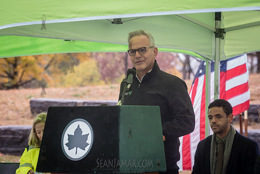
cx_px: 135
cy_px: 87
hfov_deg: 14.2
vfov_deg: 9.5
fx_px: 1047
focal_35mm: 145
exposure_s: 1/250
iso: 640
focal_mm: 135
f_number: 5.6
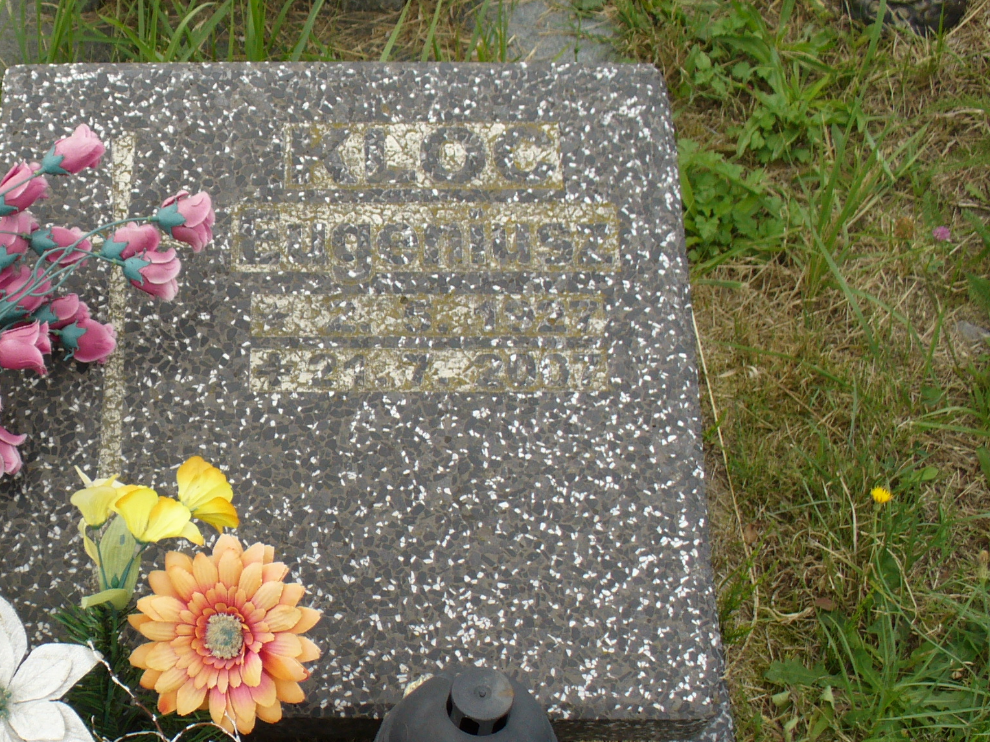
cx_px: 190
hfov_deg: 30.4
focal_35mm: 62
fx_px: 1773
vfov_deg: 23.6
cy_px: 451
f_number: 2.8
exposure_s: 1/500
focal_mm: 6.1
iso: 80
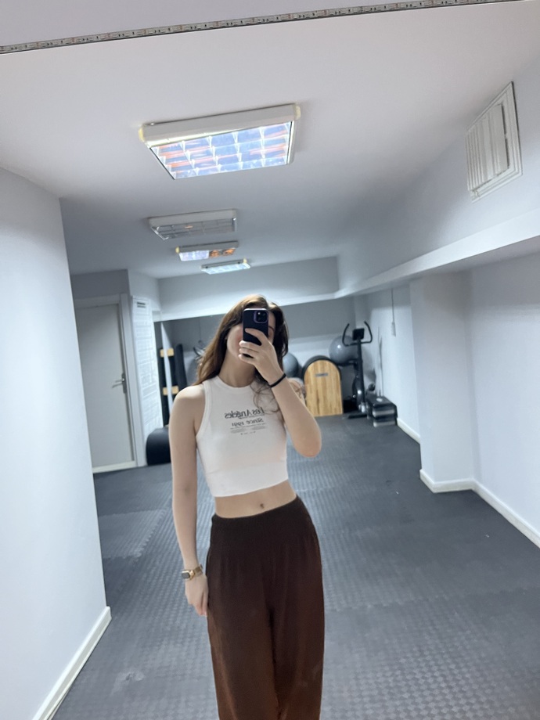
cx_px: 270
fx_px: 541
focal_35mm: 26
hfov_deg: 53.1
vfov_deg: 67.3
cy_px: 360
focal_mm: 5.1
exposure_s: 1/33
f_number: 1.6
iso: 500
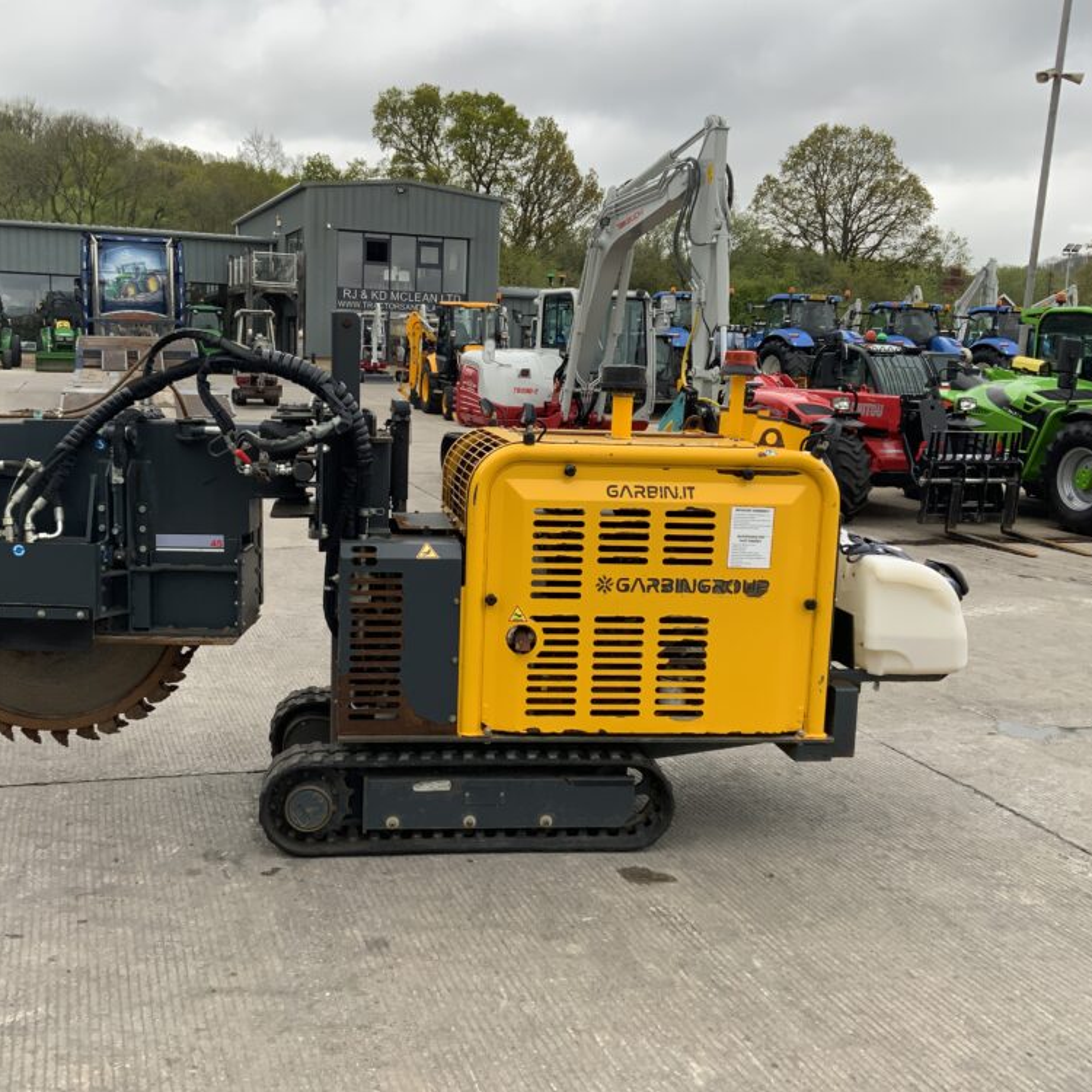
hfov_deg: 47.1
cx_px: 462
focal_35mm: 35
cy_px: 534
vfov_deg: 47.2
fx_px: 1249
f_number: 1.8
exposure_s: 1/172
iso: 16
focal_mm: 3
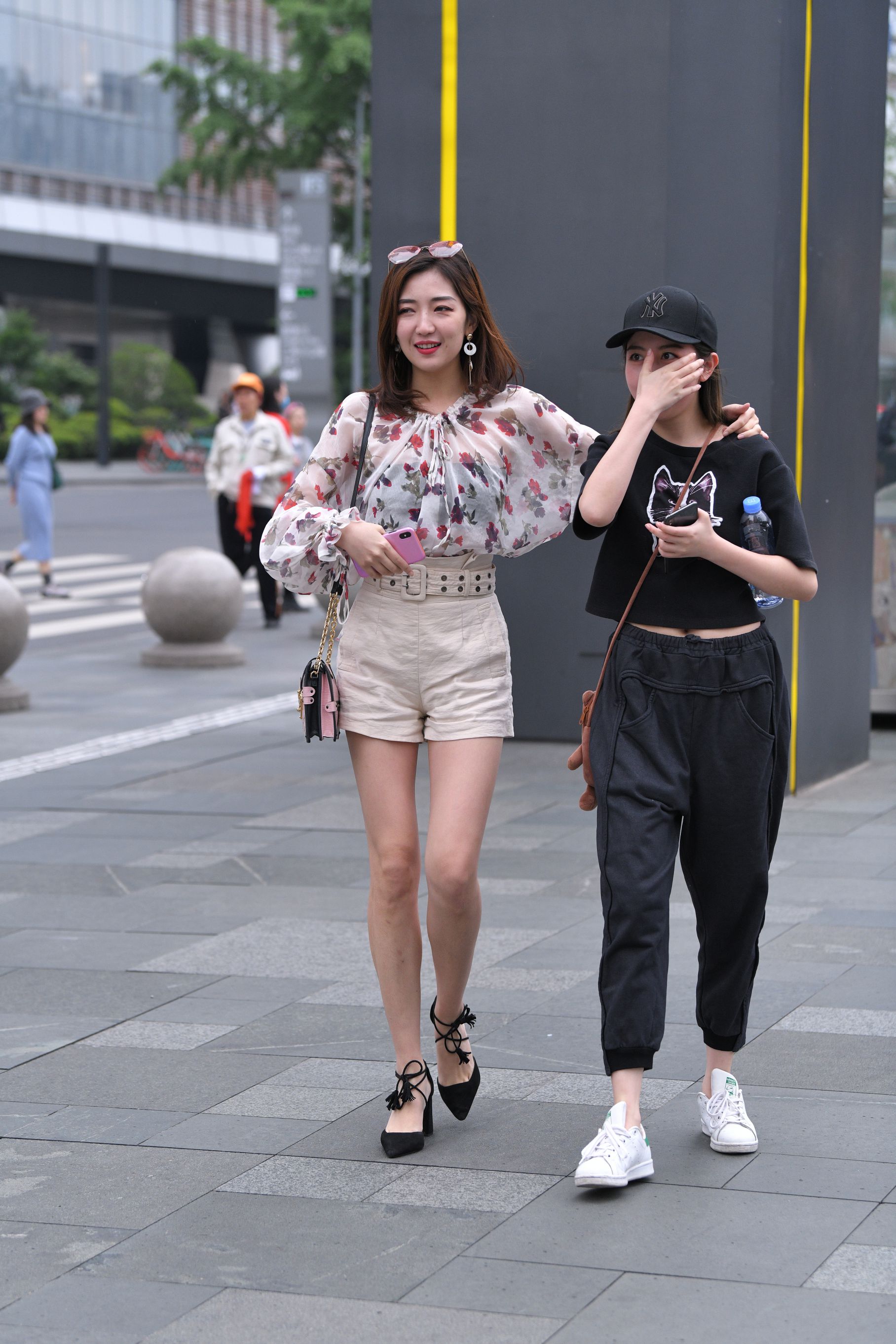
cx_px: 448
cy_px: 672
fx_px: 3210
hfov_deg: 15.9
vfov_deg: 23.6
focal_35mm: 86
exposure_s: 1/640
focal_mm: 86
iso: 900
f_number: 4
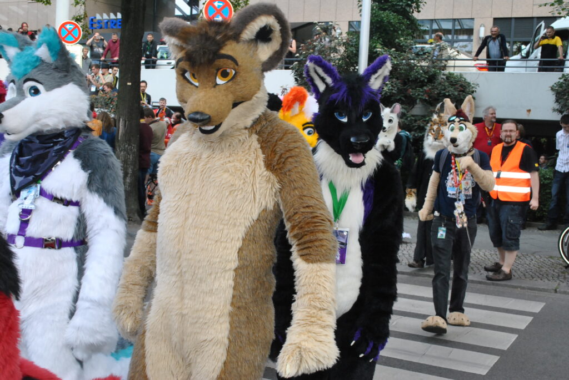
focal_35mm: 45
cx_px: 284
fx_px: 712
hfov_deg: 43.6
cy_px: 190
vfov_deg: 29.9
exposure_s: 1/200
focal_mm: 30
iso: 800
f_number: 9
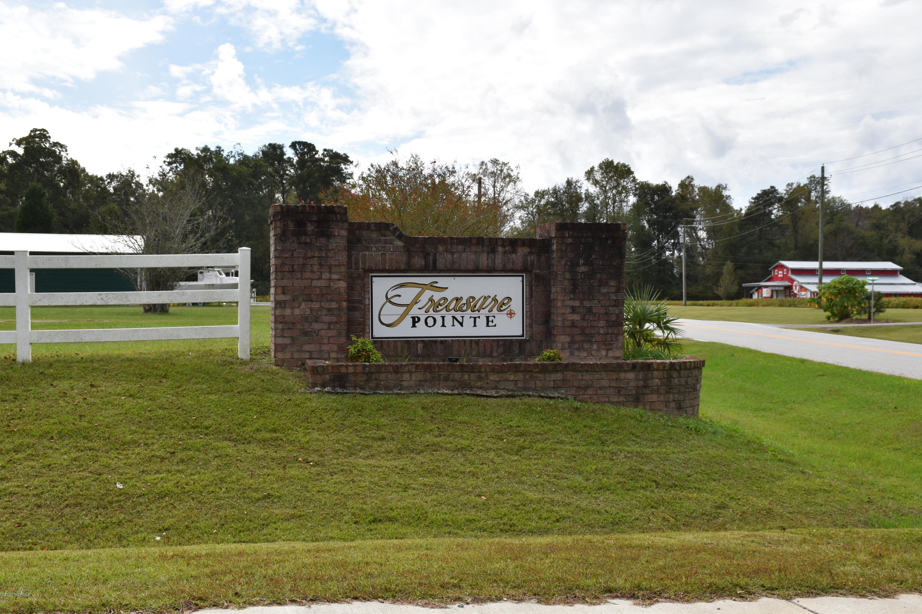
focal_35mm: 48
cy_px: 307
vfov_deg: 28.1
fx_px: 1229
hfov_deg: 41.1
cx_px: 461
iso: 100
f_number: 10
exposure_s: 1/200
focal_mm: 32
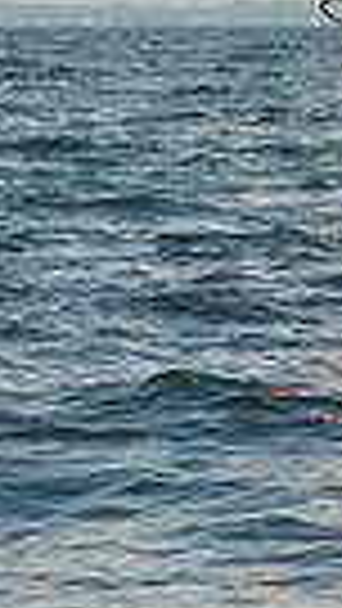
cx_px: 1287
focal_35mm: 314
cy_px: -218
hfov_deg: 3.7
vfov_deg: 6.8
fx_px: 5059
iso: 320
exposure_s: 1/1600
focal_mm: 70
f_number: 7.1
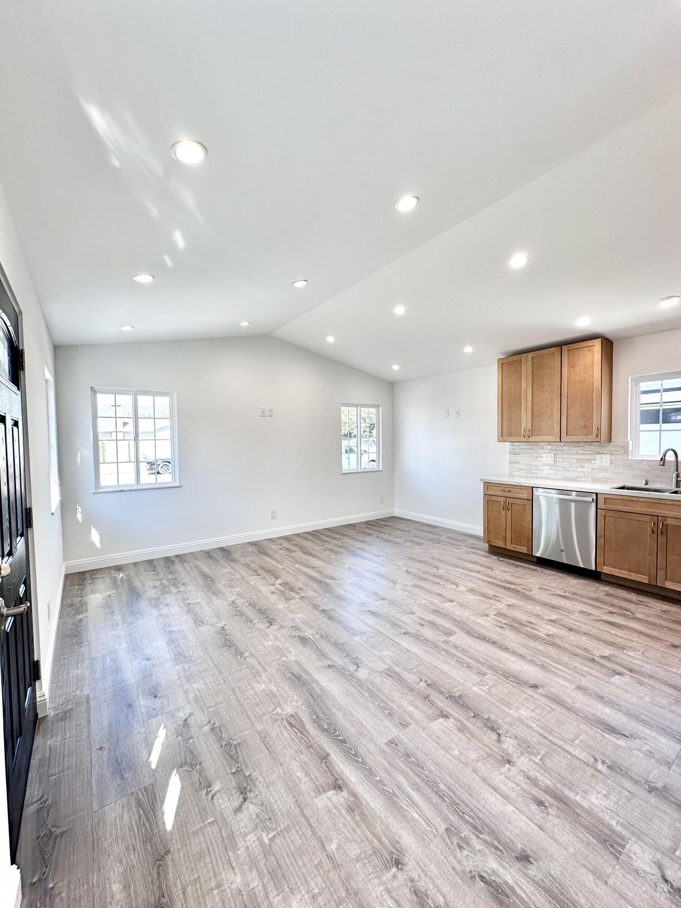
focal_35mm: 14
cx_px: 340
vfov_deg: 102.1
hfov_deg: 85.7
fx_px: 367
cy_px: 454
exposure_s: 1/120
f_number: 2.2
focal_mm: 2.22
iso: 64
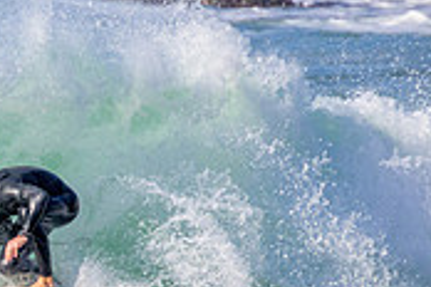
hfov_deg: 0.8
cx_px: -171
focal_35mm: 2662
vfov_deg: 0.5
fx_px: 31868
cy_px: 358
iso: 1600
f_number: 11
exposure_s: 1/2000
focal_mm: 800
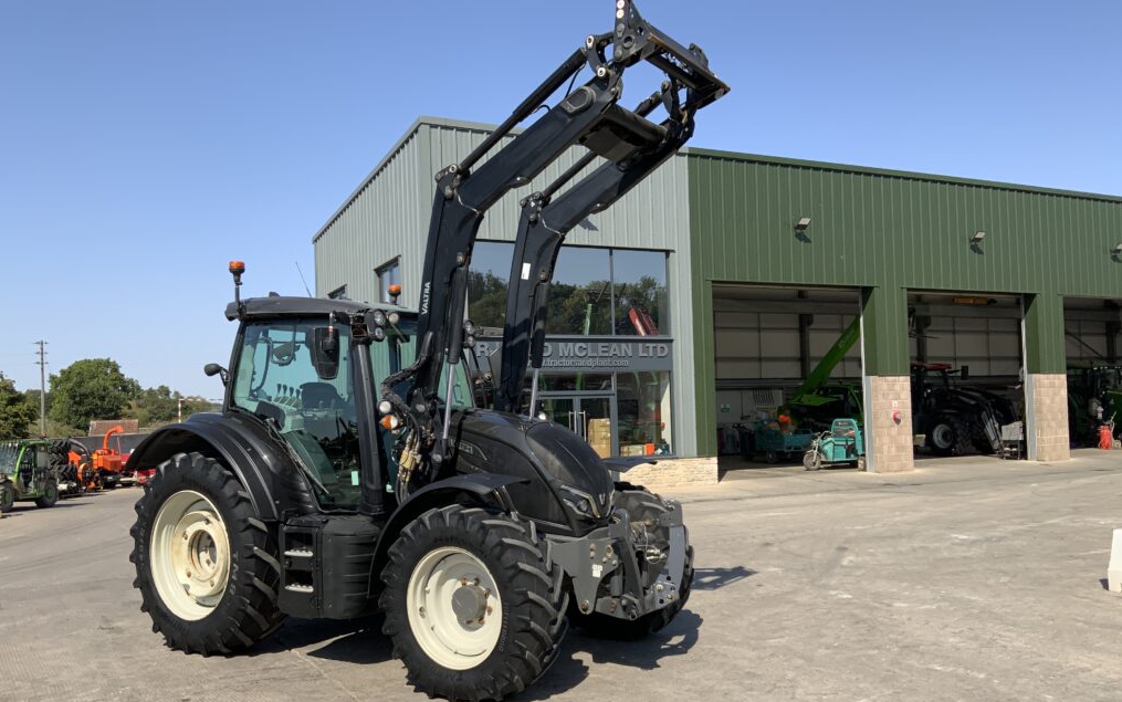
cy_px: 378
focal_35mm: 31
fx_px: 948
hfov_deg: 61.2
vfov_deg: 40.6
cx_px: 563
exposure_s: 1/1577
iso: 16
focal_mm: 3
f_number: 1.8
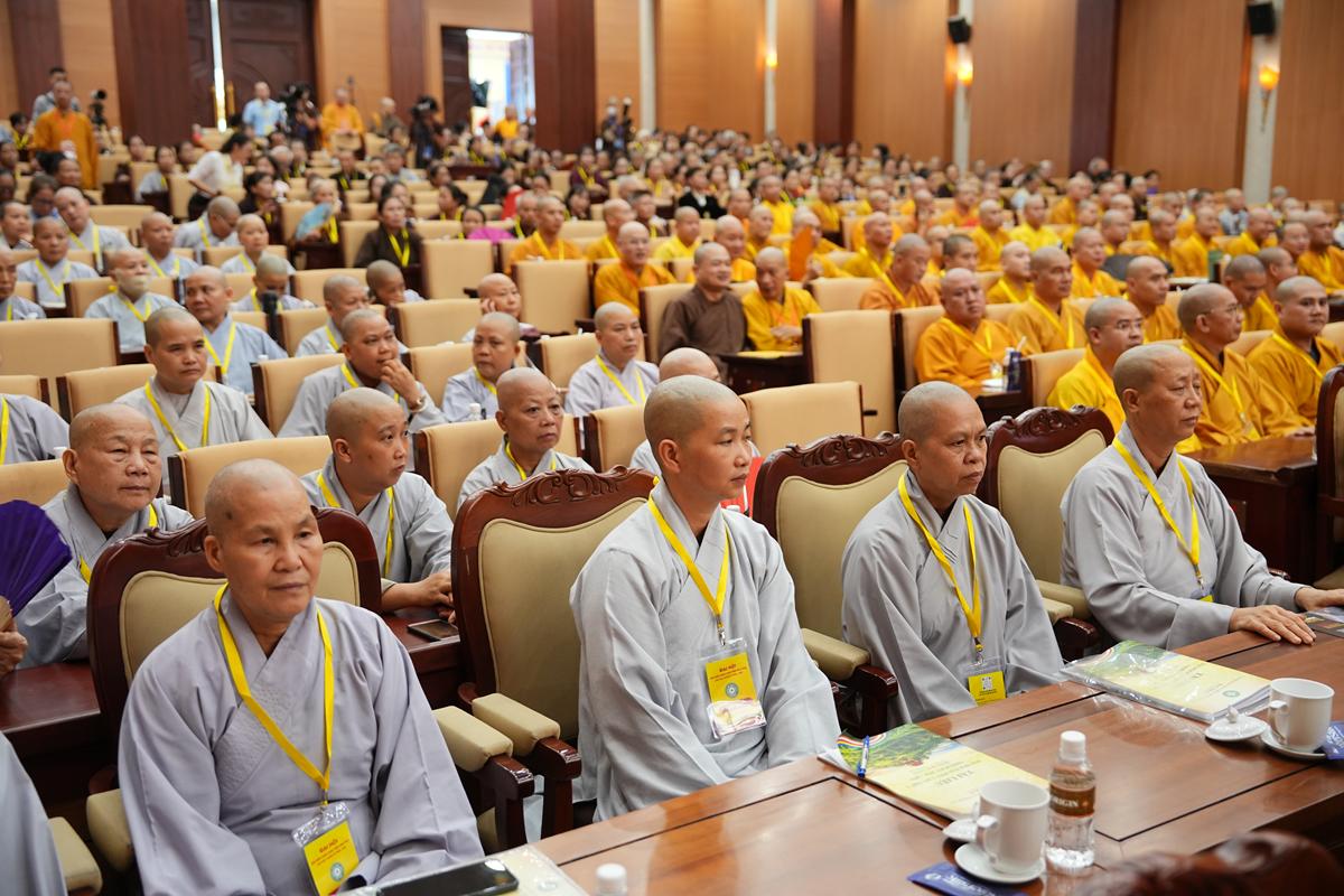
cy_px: 448
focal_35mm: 39
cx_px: 672
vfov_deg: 34.2
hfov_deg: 49.6
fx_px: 1456
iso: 1250
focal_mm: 39
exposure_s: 1/125
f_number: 2.8
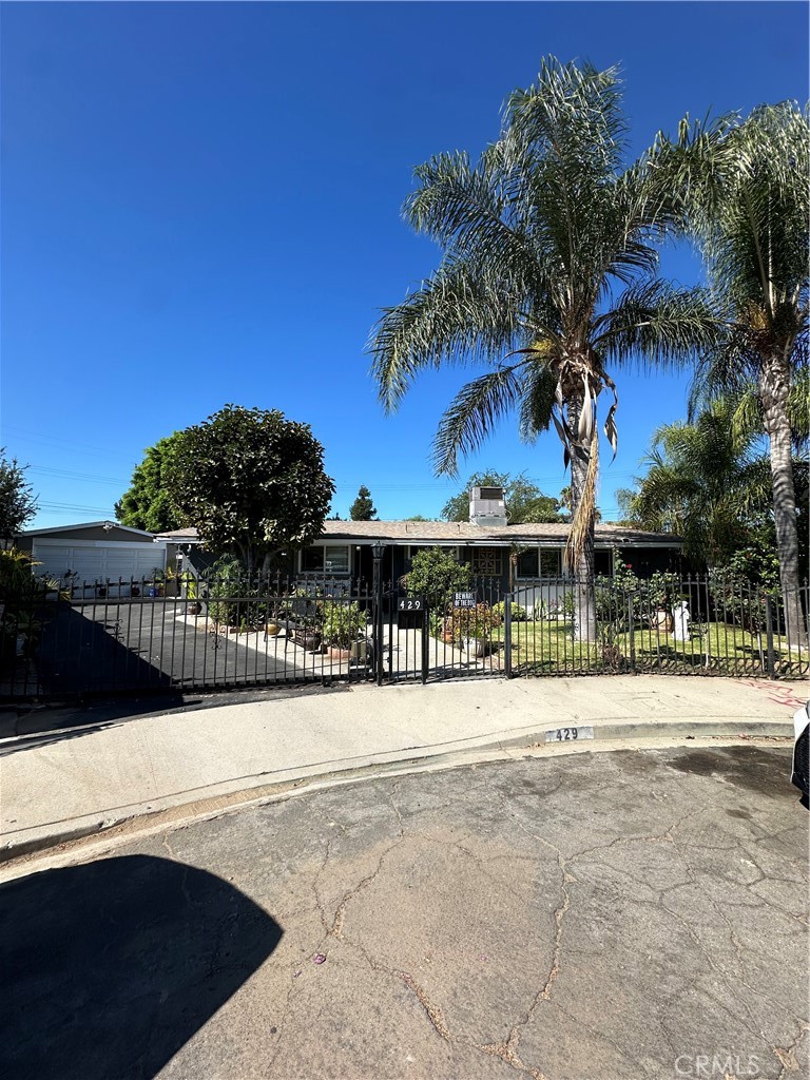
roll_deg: -1.9
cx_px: 405
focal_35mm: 14
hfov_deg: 85.7
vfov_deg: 102.1
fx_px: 437
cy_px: 540
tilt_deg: +8.0
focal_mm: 2.22
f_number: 2.2
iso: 50
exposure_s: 1/1795
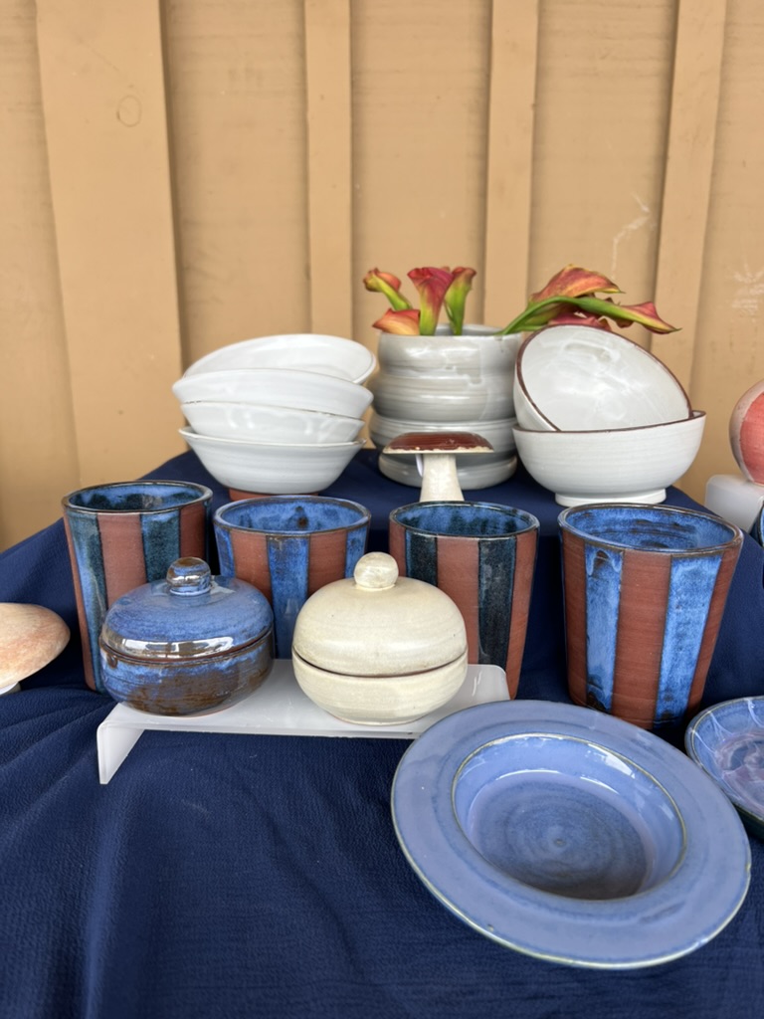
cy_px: 510
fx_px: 765
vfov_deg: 67.3
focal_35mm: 26
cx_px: 382
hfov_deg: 53.1
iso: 40
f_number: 1.5
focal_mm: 5.7
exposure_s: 1/121
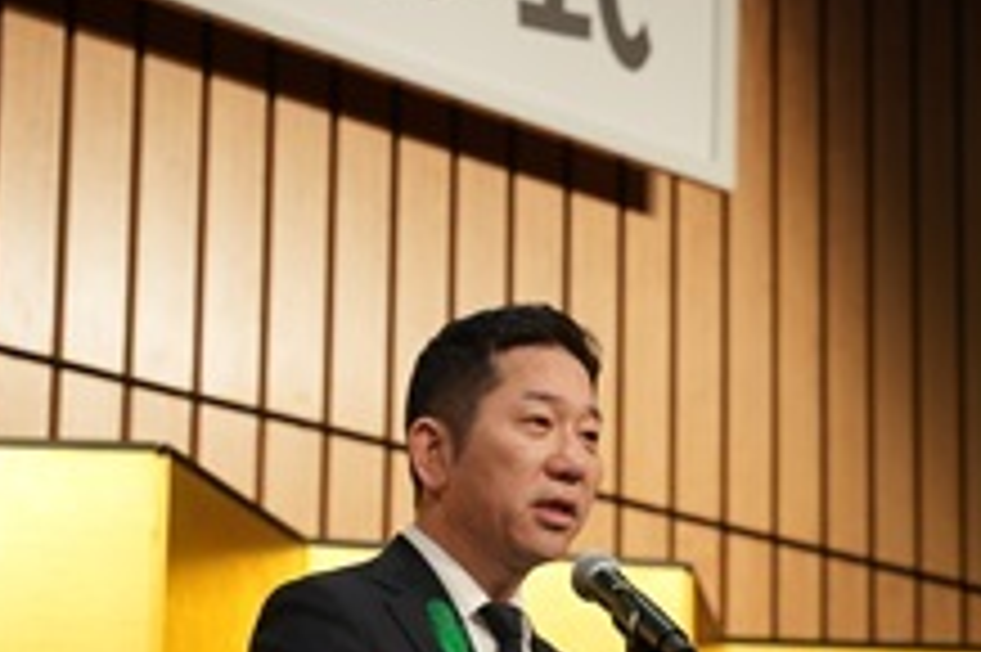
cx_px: 724
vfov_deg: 9.5
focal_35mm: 144
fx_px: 3921
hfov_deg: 14.2
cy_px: 535
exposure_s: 1/320
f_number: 2.8
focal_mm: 70
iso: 320
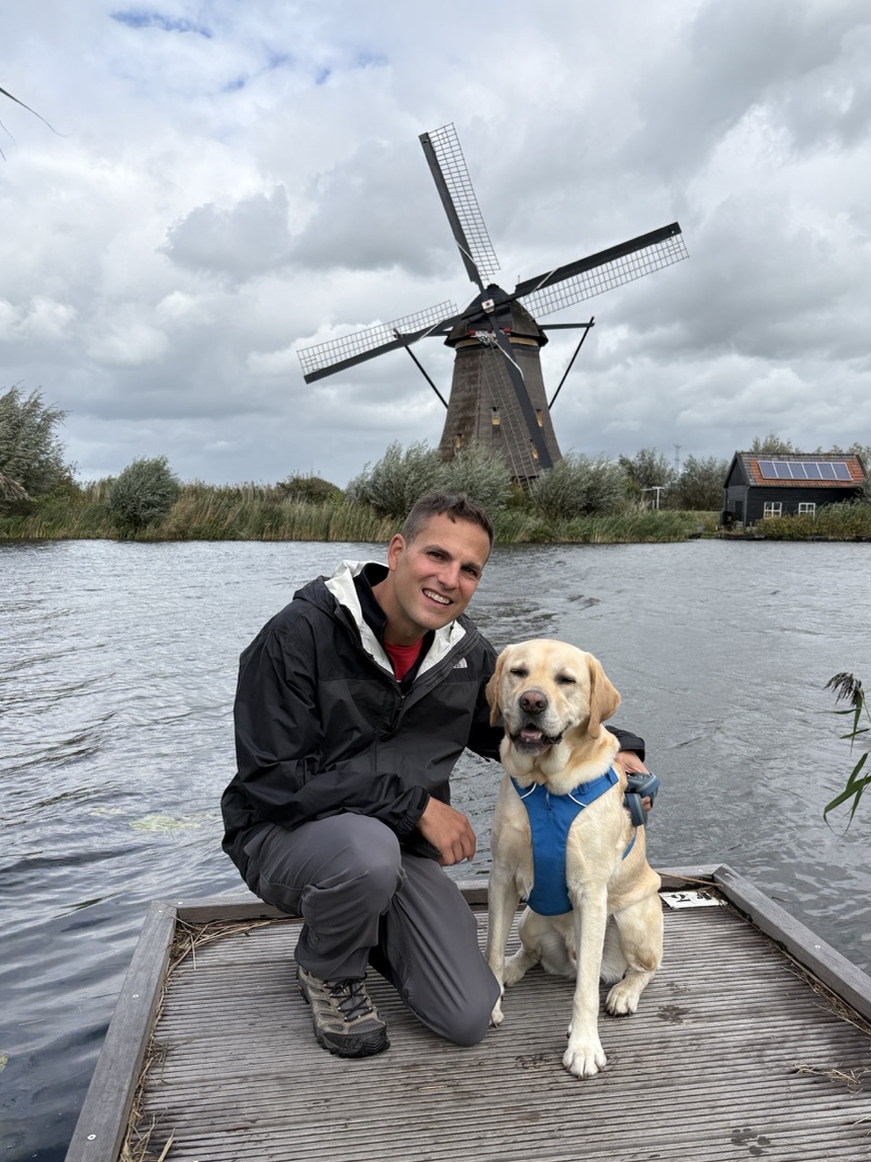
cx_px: 452
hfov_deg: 48.2
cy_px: 626
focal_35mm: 29
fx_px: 973
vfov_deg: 61.6
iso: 50
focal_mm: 5.96
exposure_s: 1/2865
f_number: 1.6
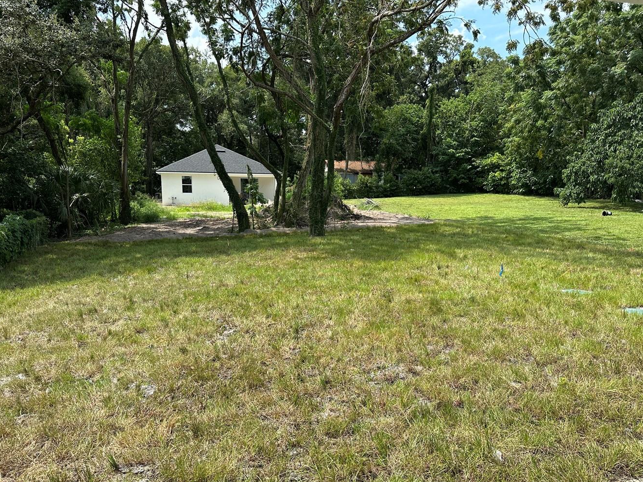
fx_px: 539
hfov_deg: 61.6
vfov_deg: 48.1
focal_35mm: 29
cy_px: 274
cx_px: 332
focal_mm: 6.86
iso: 80
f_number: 1.78
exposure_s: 1/1949
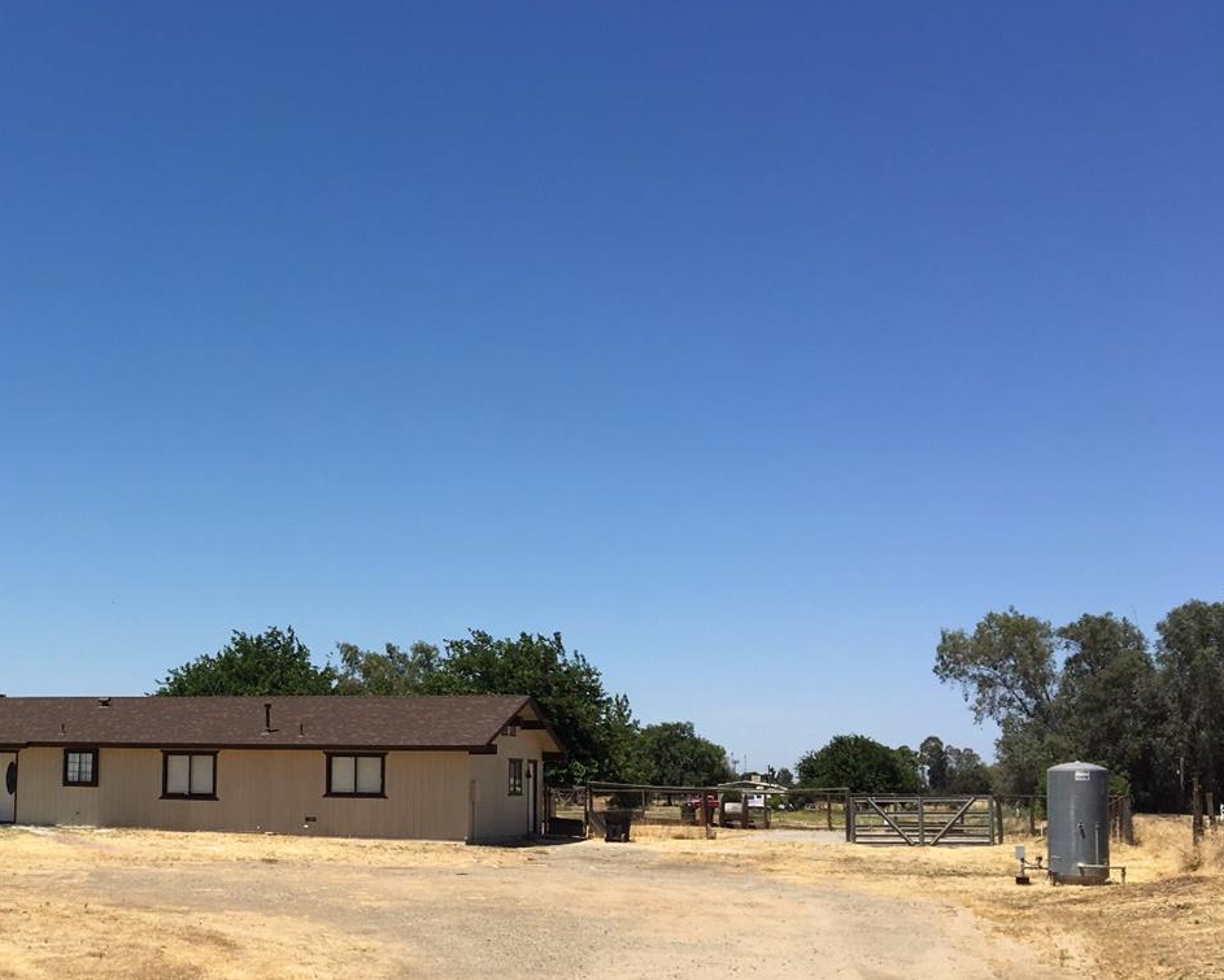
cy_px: 700
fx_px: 1631
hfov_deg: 39.7
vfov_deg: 33.0
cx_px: 263
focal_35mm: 45
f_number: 2.2
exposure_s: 1/2262
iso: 25
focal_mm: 4.15
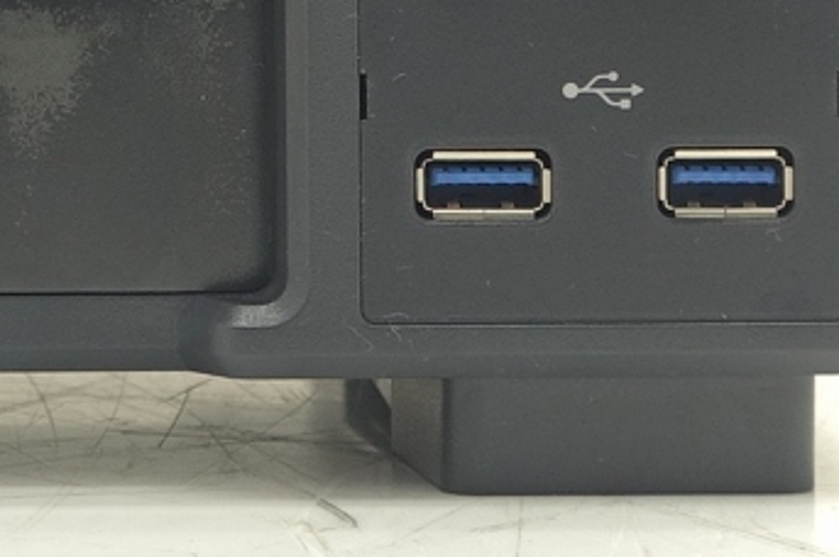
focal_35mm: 257
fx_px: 5984
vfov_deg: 5.2
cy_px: -717
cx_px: -541
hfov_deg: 7.8
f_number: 3.2
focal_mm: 15.94
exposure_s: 1/15
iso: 100
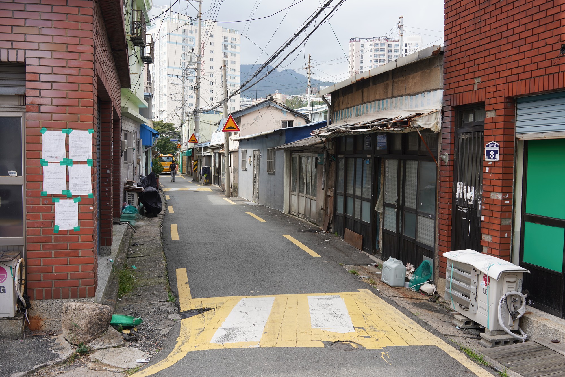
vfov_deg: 37.9
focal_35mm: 35
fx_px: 549
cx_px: 282
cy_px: 188
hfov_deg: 54.4
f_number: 9
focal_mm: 35
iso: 100
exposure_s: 1/100
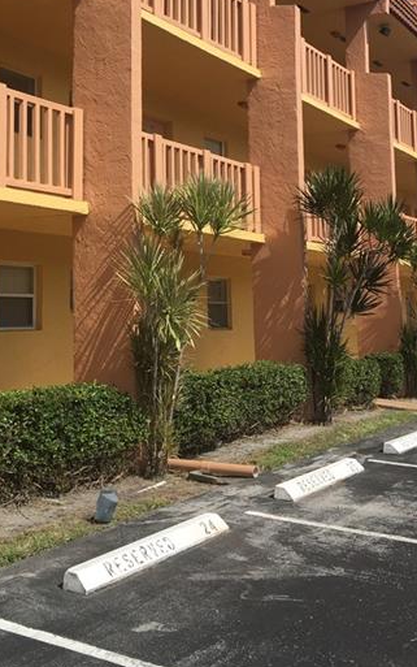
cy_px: 215
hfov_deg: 27.6
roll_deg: -1.0
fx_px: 836
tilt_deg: +7.8
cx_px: 96
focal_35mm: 46
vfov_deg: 42.8
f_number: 2.2
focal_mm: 4.15
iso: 25
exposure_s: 1/1748
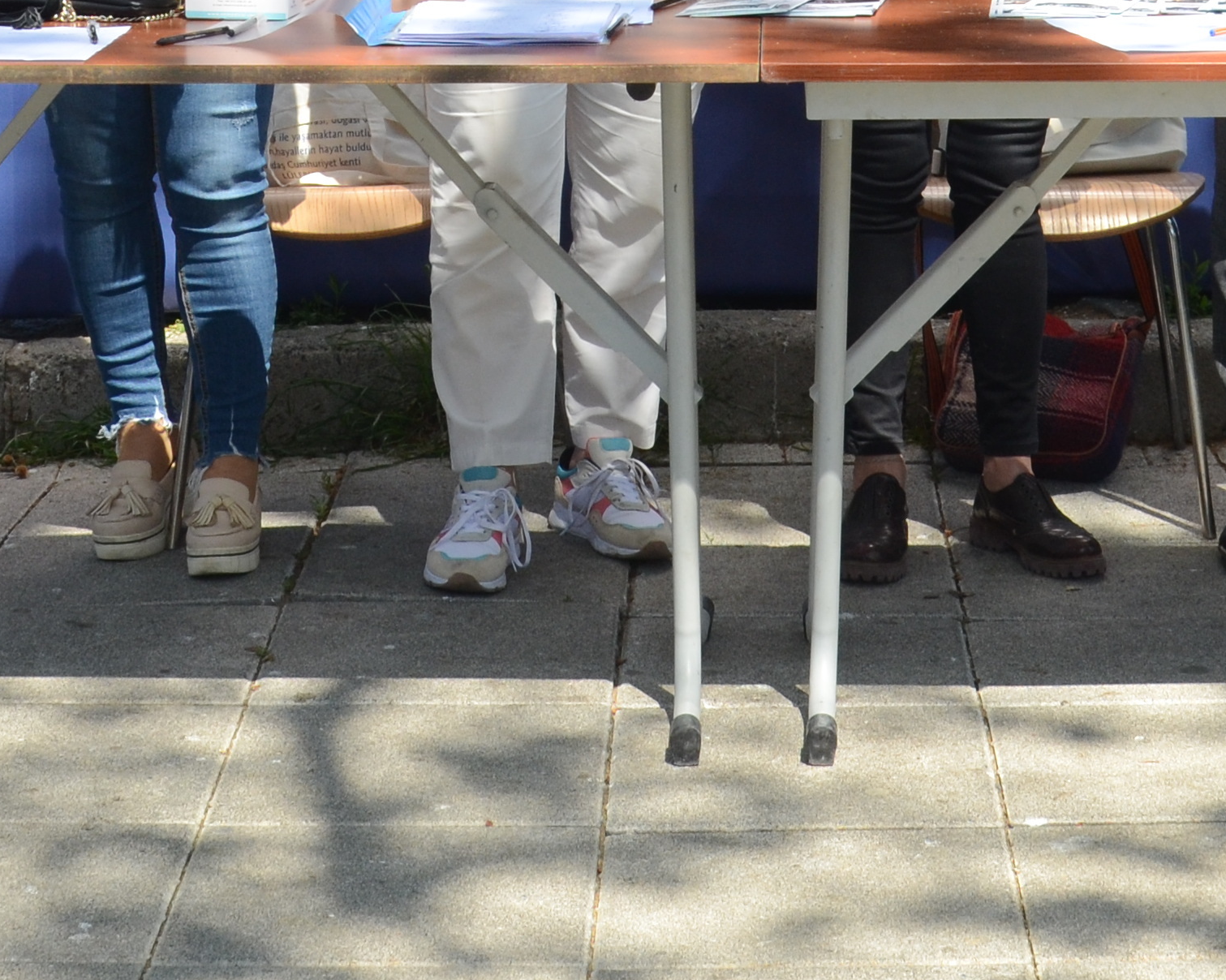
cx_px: 641
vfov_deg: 13.5
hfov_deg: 17.5
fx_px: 3990
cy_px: -324
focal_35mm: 110
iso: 400
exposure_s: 1/320
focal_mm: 24
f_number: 9
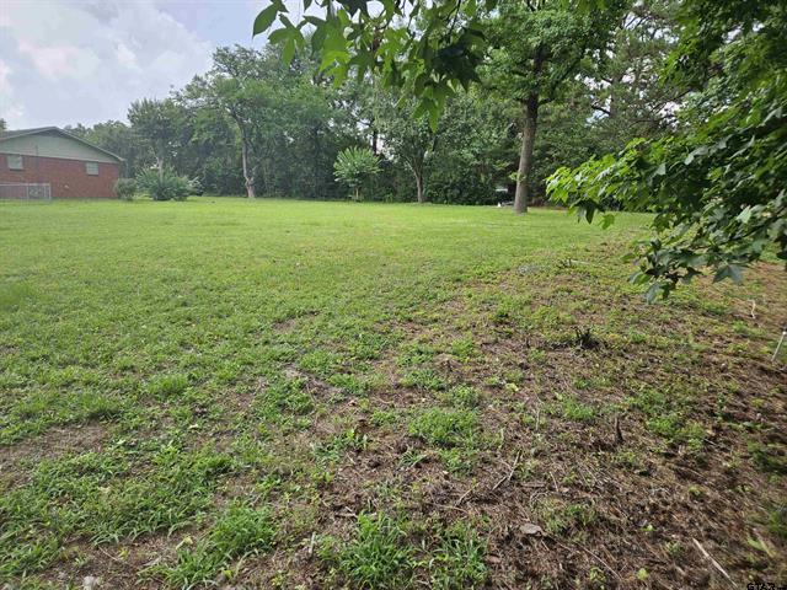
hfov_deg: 73.9
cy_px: 295
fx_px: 523
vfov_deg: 58.9
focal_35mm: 23
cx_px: 394
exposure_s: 1/282
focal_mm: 5.4
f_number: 1.8
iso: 25
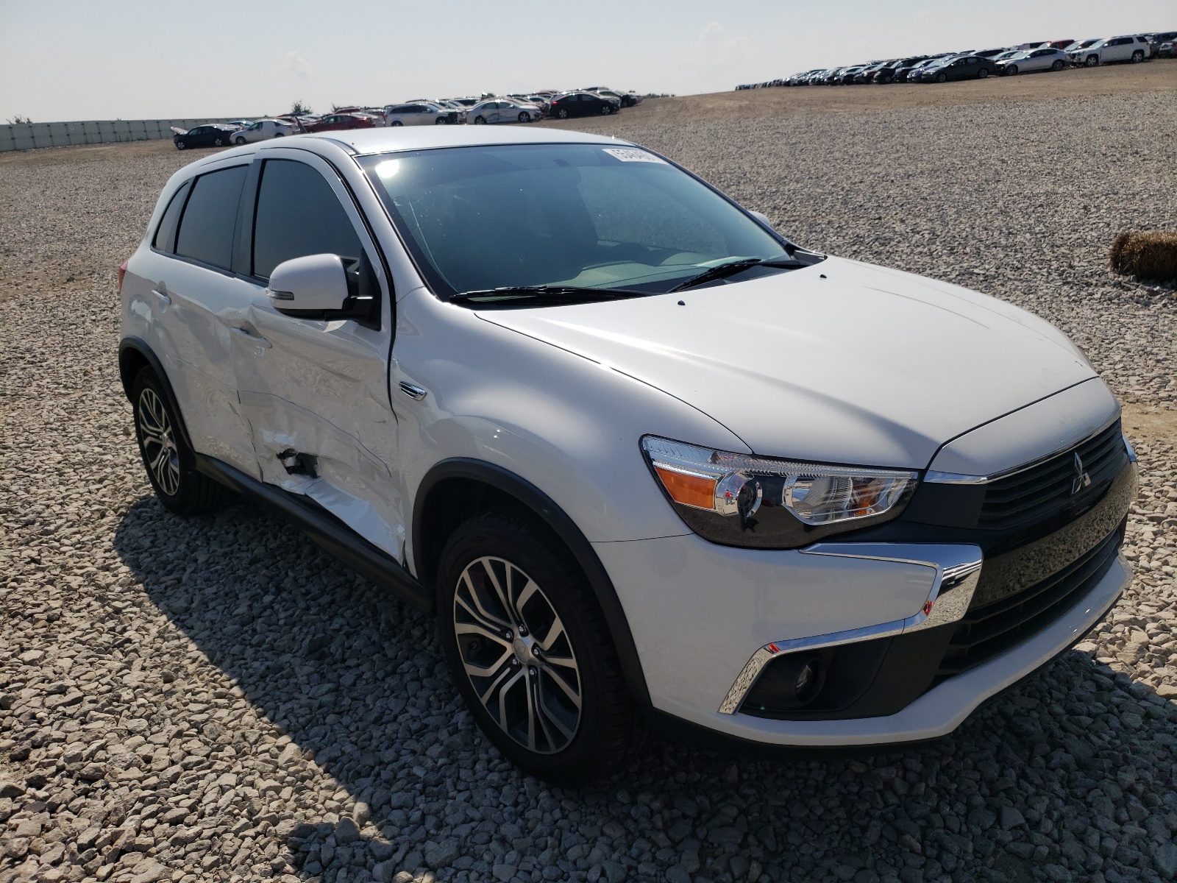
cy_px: 442
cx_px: 588
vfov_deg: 53.1
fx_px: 884
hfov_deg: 67.3
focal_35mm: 26
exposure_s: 1/10000
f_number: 1.5
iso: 50
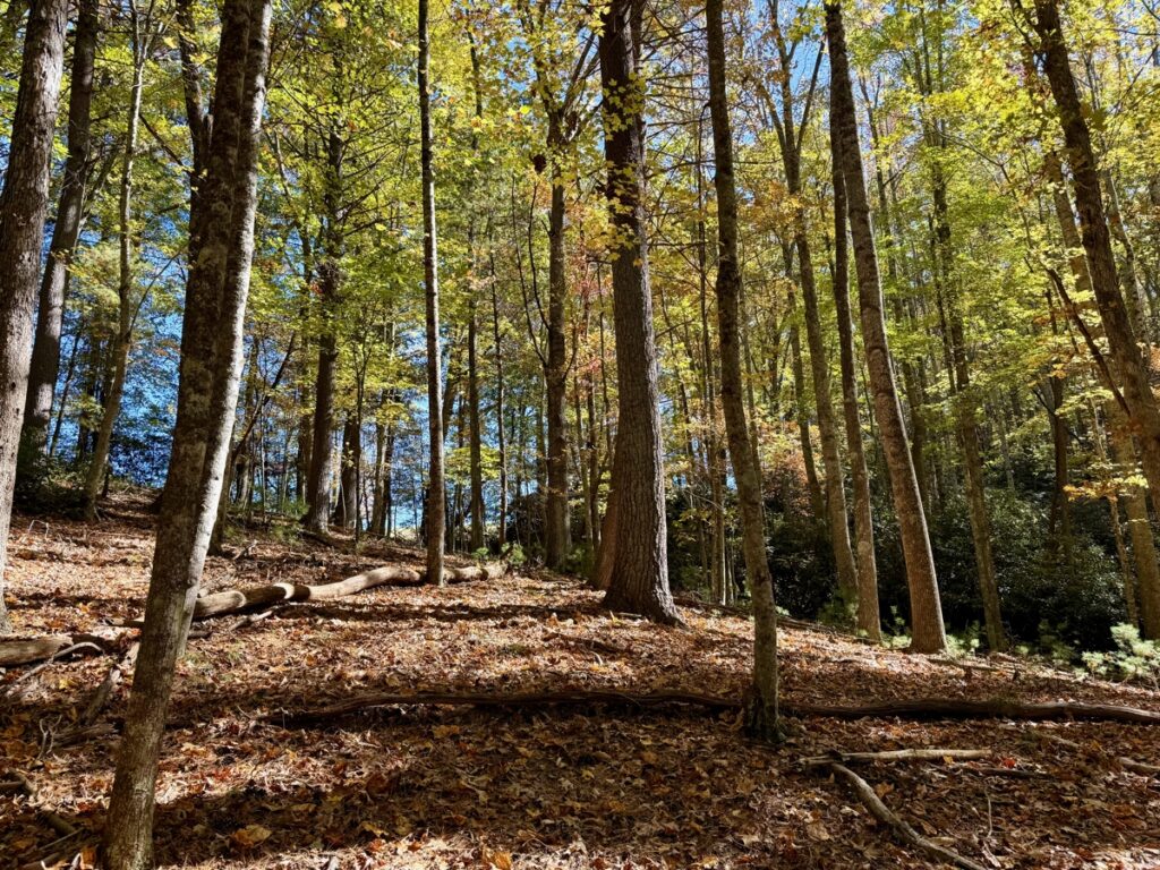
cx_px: 580
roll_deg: +3.0
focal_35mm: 24
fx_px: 804
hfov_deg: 71.6
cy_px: 435
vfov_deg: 56.8
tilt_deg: +15.0
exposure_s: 1/397
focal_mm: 6.76
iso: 80
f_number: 1.78
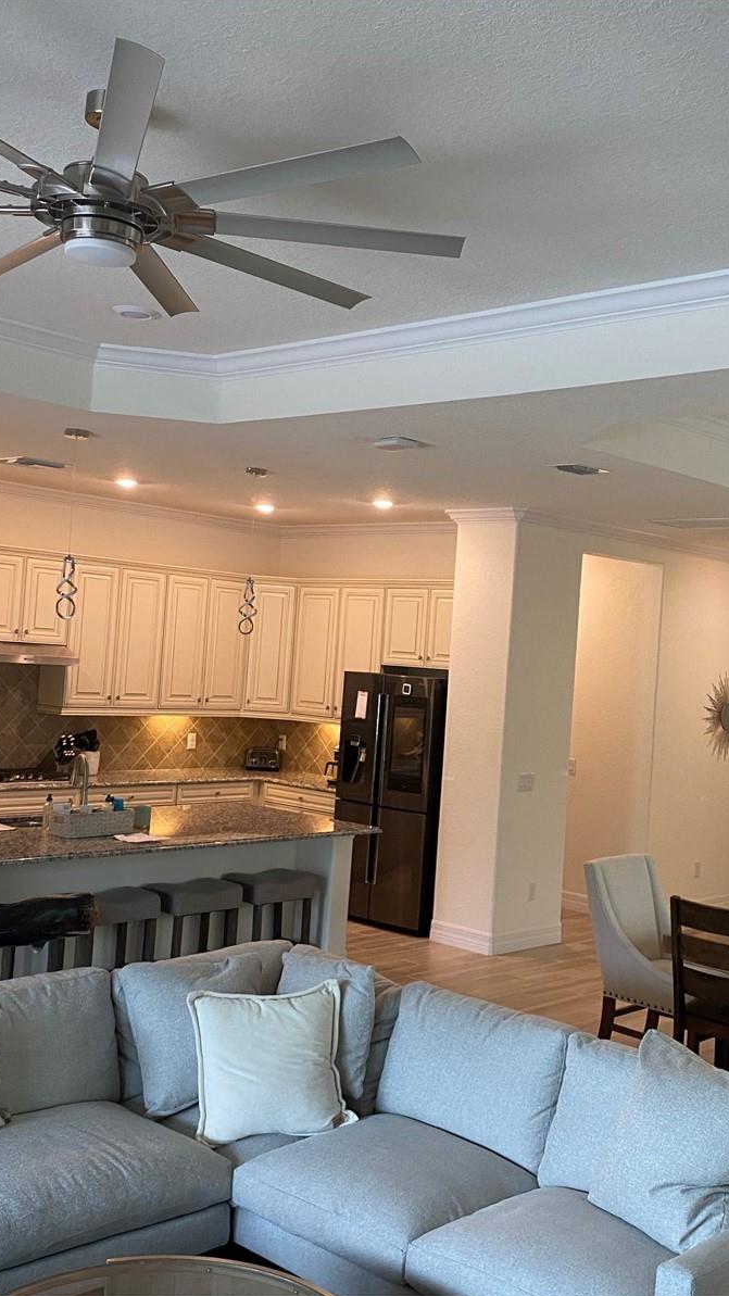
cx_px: 418
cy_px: 650
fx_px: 1306
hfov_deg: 31.1
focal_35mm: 38
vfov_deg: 52.8
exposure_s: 1/60
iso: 160
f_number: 1.8
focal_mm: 4.25
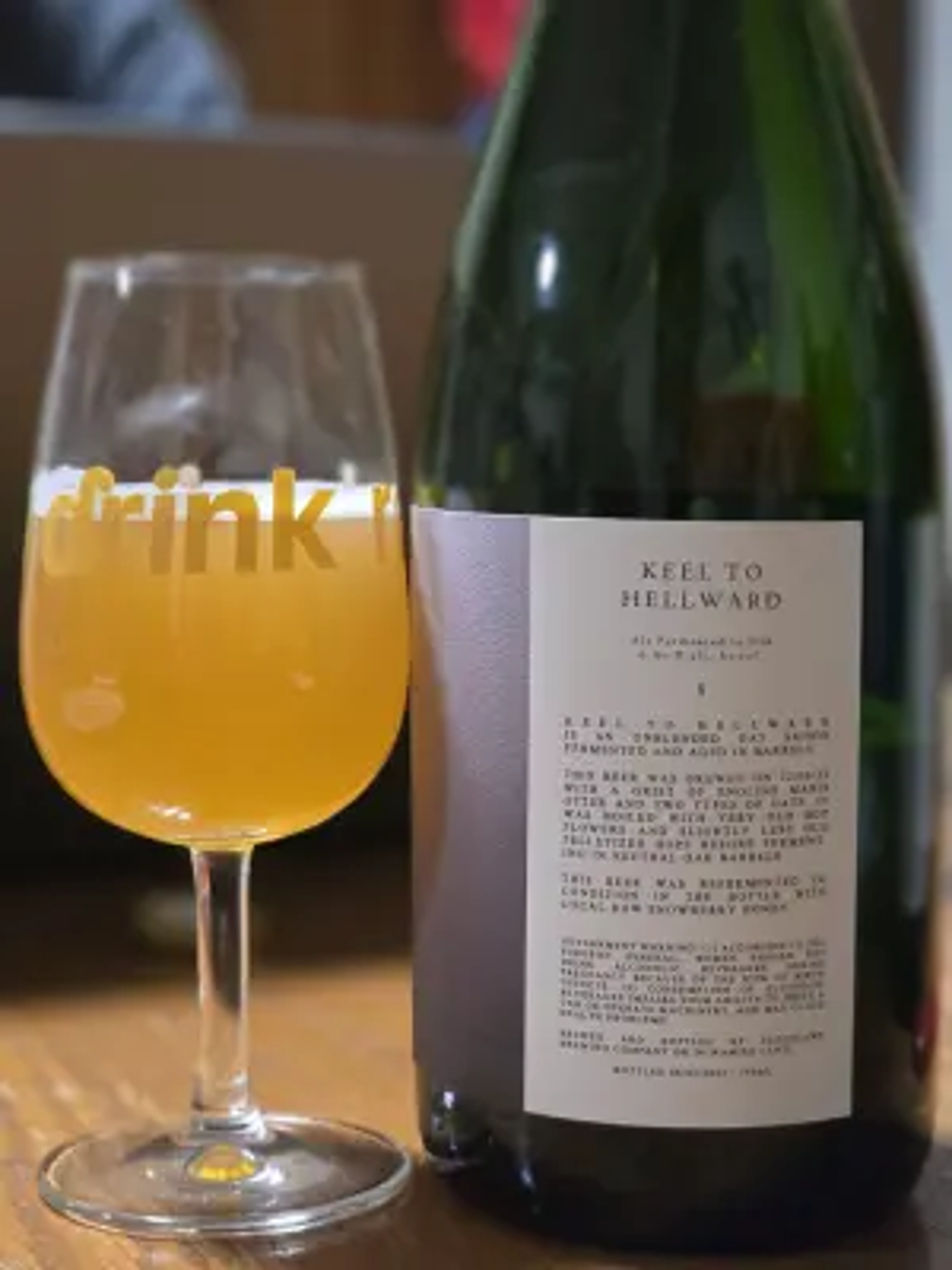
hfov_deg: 21.3
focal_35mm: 69
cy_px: 635
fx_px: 2530
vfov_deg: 28.2
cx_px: 476
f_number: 2.4
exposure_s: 1/30
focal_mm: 7.9
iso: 640
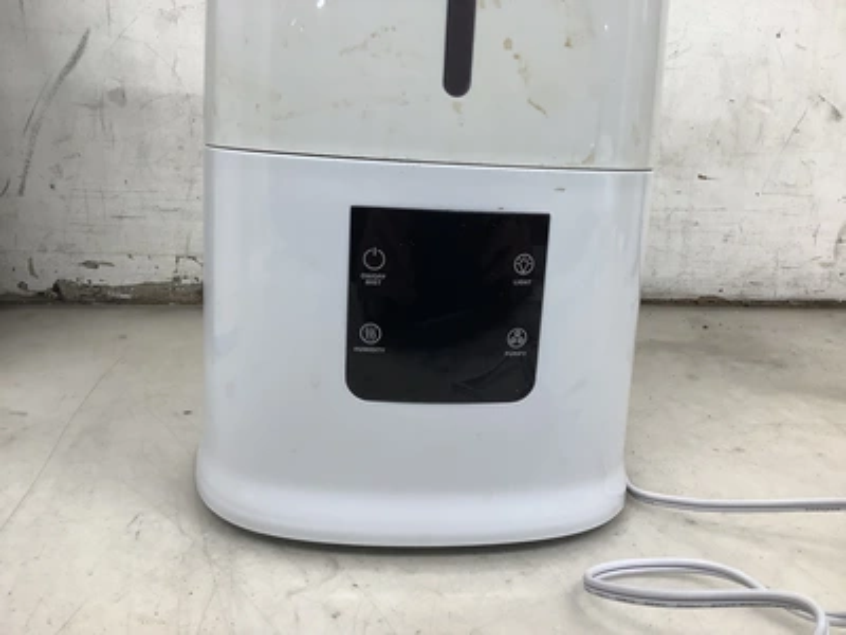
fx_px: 758
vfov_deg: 45.4
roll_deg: -2.2
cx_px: 423
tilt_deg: -15.9
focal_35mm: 31
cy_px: 318
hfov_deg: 58.4
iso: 80
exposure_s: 1/120
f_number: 2.4
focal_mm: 3.3
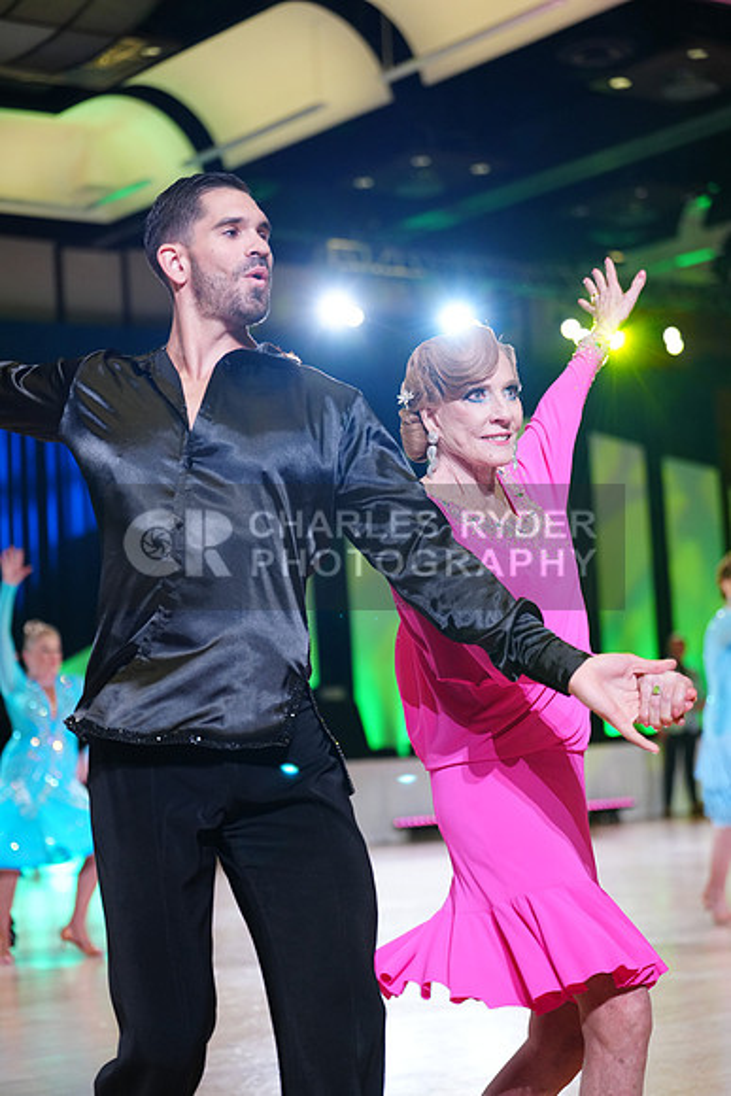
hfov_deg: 19.5
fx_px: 2131
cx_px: 366
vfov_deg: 28.8
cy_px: 548
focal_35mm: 70
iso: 2000
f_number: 2.8
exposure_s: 1/400
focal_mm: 70
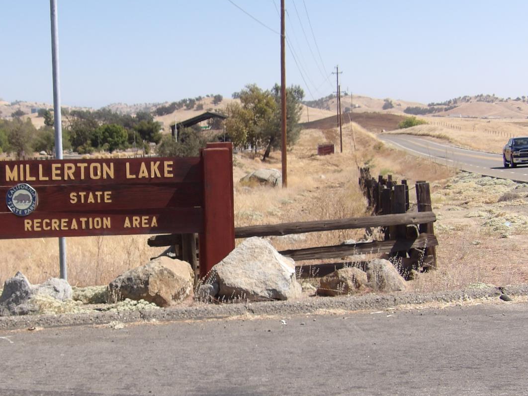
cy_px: 236
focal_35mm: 65
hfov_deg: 29.6
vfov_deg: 22.5
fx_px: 991
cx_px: 174
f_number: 3.3
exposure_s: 1/796
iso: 100
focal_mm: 8.2
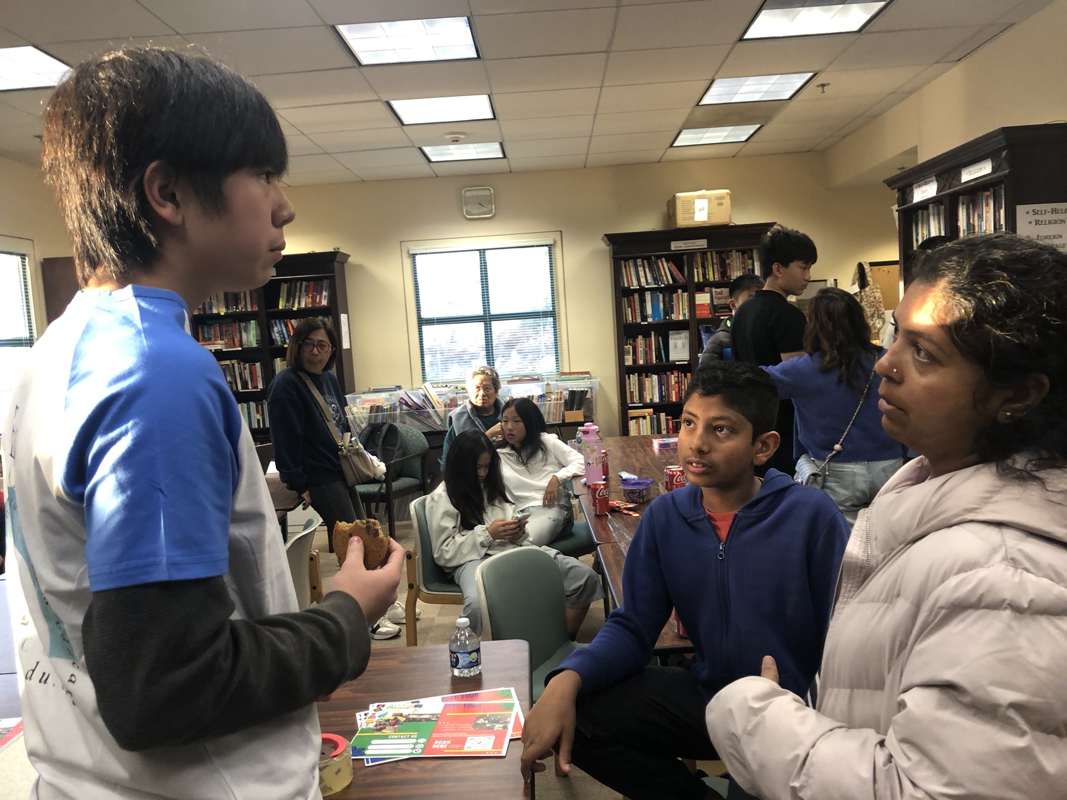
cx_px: 534
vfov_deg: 49.7
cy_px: 400
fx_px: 863
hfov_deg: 63.4
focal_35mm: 28
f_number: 1.8
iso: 40
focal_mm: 3.99
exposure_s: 1/17
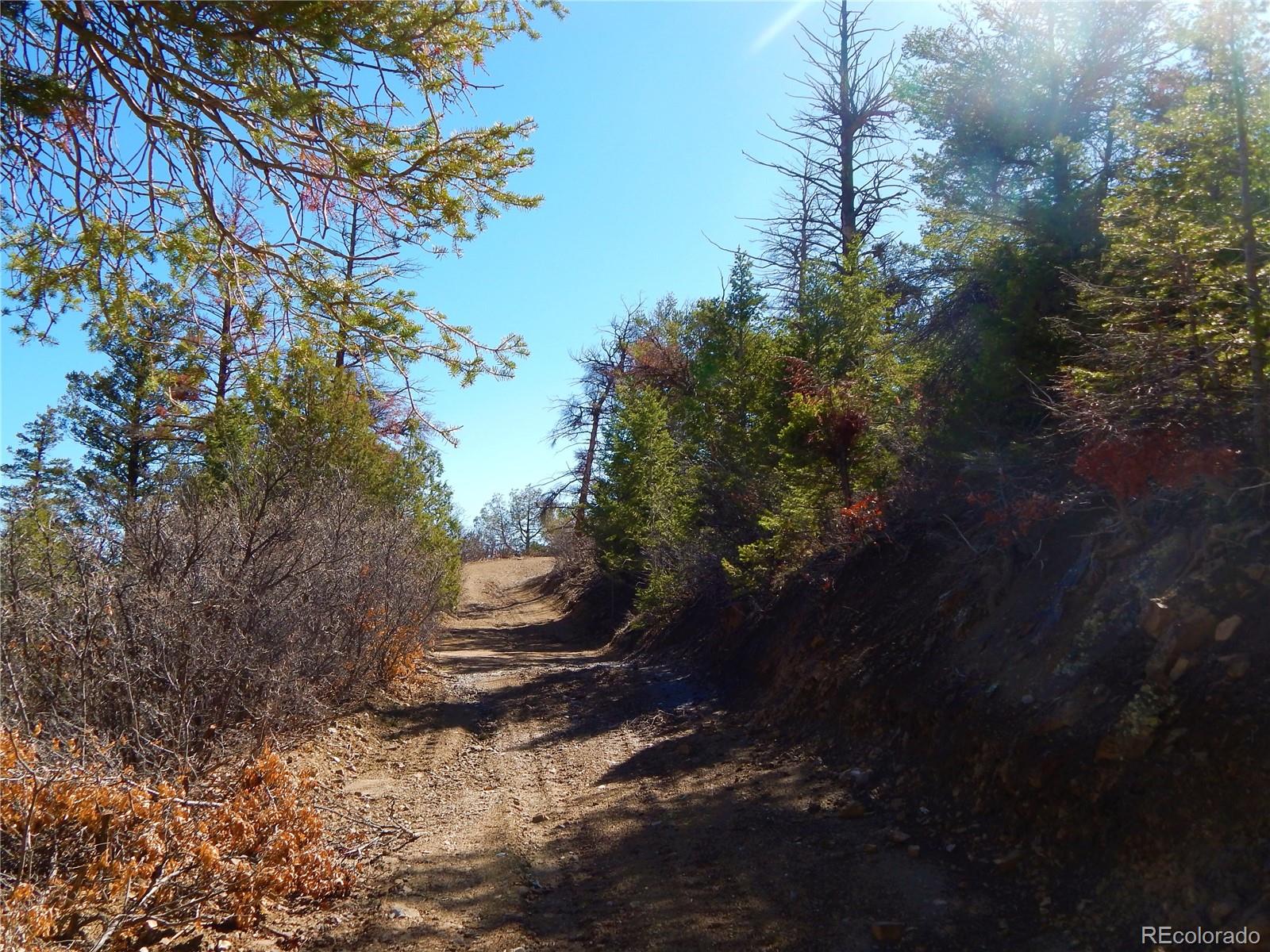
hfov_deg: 58.4
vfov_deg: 45.4
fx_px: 1137
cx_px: 635
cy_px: 476
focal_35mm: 31
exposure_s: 1/800
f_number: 3.2
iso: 125
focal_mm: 5.6
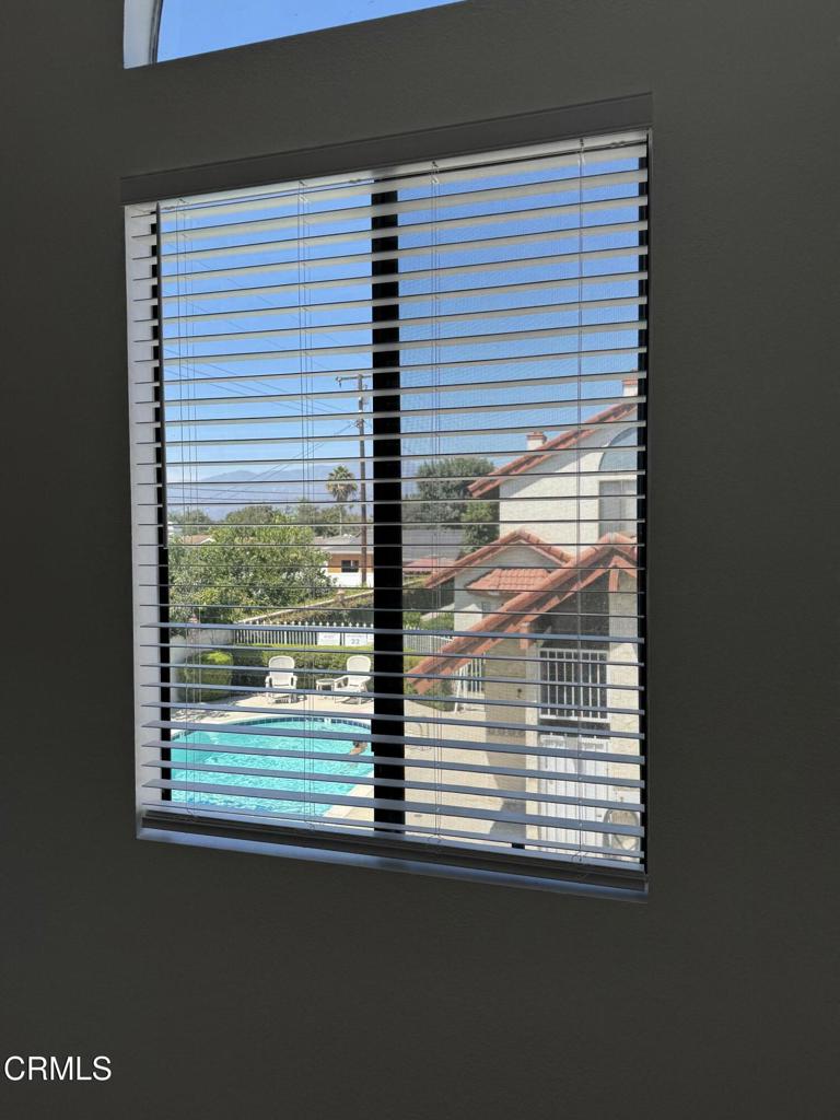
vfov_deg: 71.6
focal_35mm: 24
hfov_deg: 56.8
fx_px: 777
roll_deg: +0.9
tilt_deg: +0.0
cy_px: 560
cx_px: 420
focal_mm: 6.76
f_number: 1.78
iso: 80
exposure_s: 1/2506
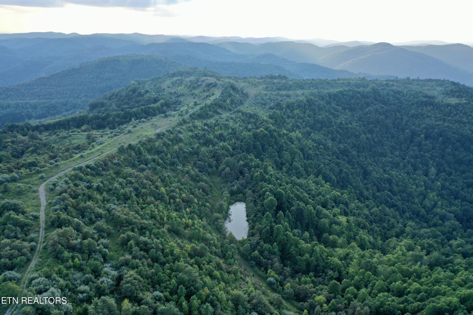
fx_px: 368
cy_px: 158
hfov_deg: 65.5
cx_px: 236
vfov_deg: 46.4
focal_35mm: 28
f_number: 2.8
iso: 100
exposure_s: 1/120
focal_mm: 10.26
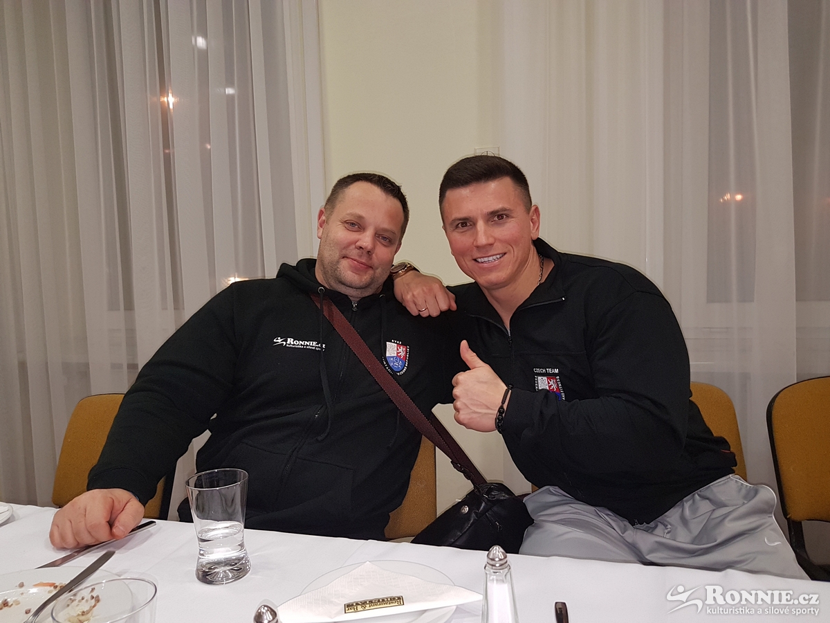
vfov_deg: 53.1
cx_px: 415
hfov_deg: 67.3
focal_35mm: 26
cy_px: 312
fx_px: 623
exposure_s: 1/50
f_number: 1.7
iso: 125
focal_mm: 4.2
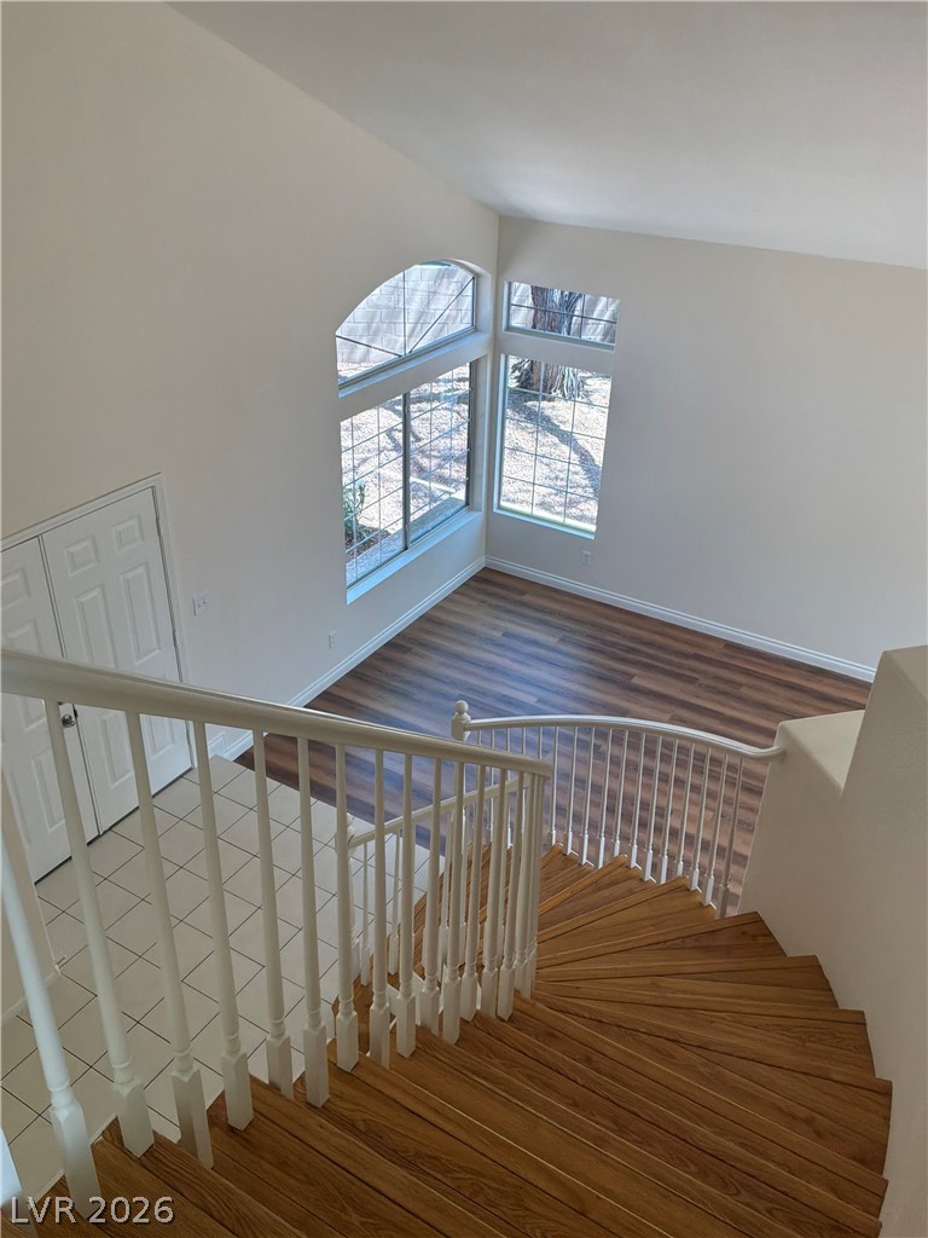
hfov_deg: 49.7
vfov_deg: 63.4
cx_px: 464
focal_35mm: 28
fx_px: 1001
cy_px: 619
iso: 50
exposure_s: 1/219
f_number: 1.8
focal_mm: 3
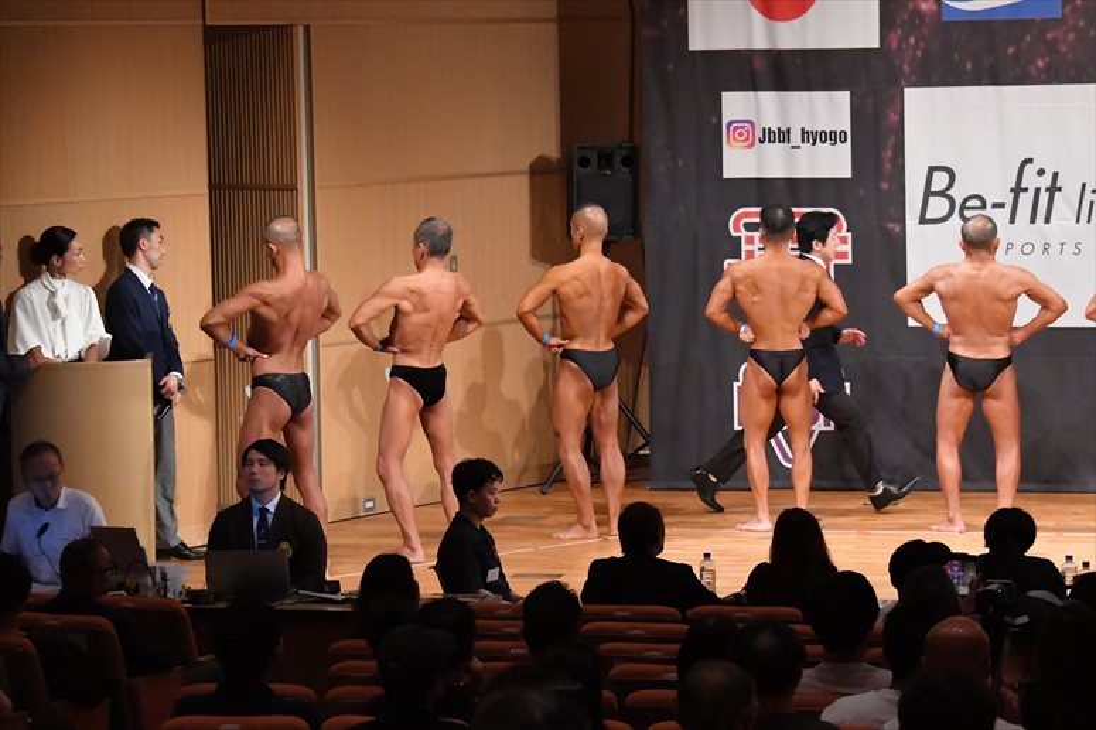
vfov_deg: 9.3
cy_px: 365
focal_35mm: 147
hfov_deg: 14.0
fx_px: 4473
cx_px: 548
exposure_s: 1/400
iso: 11400
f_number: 5.6
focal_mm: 98
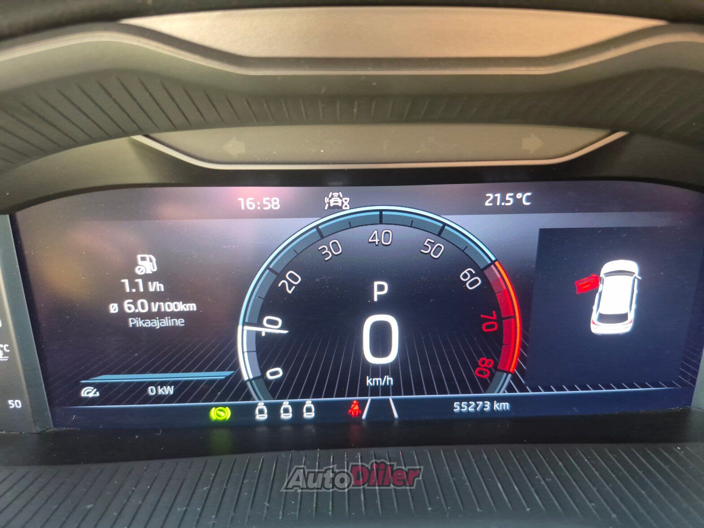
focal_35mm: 23
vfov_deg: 58.9
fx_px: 468
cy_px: 264
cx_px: 352
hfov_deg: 73.9
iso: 160
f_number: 1.8
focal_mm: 5.4
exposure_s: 1/200
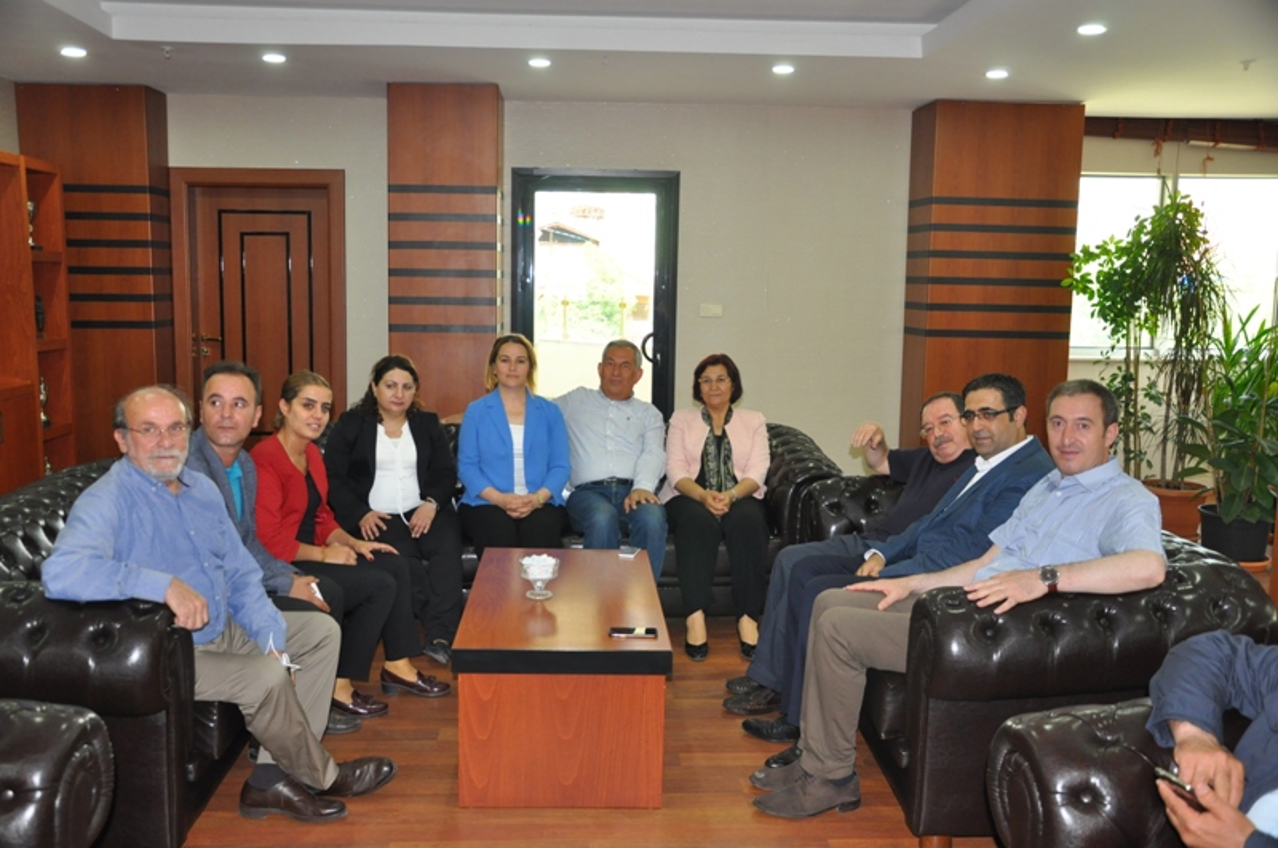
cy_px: 424
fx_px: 1170
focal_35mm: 33
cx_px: 639
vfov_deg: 39.9
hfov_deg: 57.3
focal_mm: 22
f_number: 3.8
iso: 800
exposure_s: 1/60
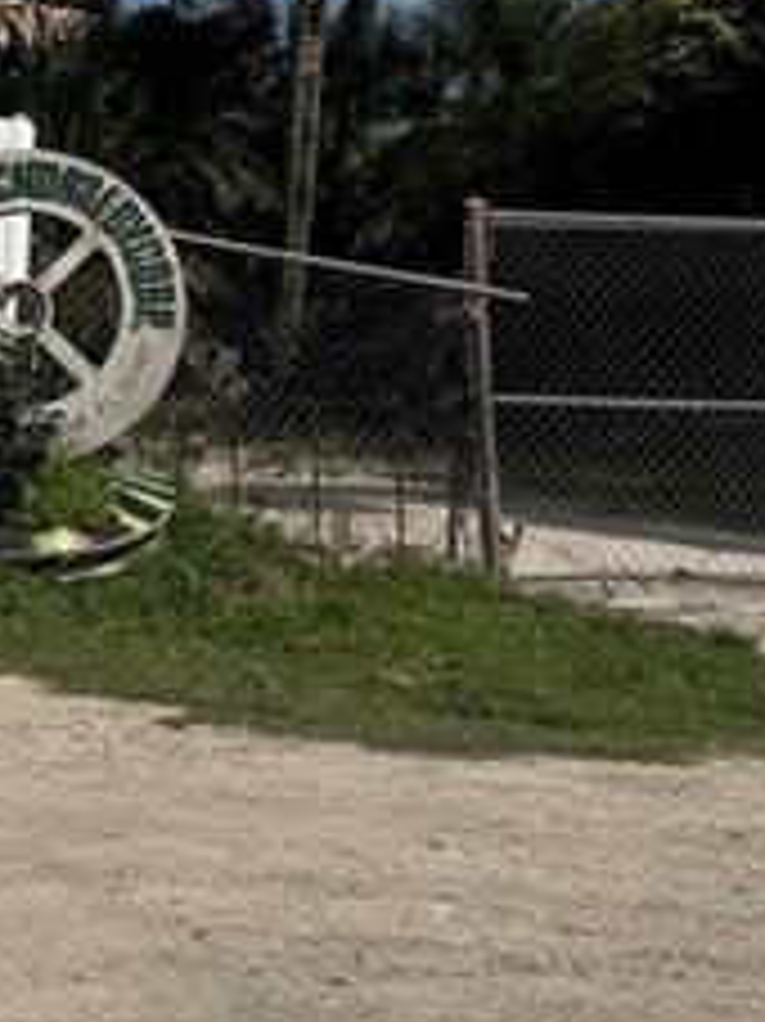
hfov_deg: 11.0
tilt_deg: -3.2
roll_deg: -1.2
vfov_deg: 15.5
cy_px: 473
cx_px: -572
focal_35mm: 127
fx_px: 3746
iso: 80
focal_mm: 6.76
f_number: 1.78
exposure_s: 1/14286
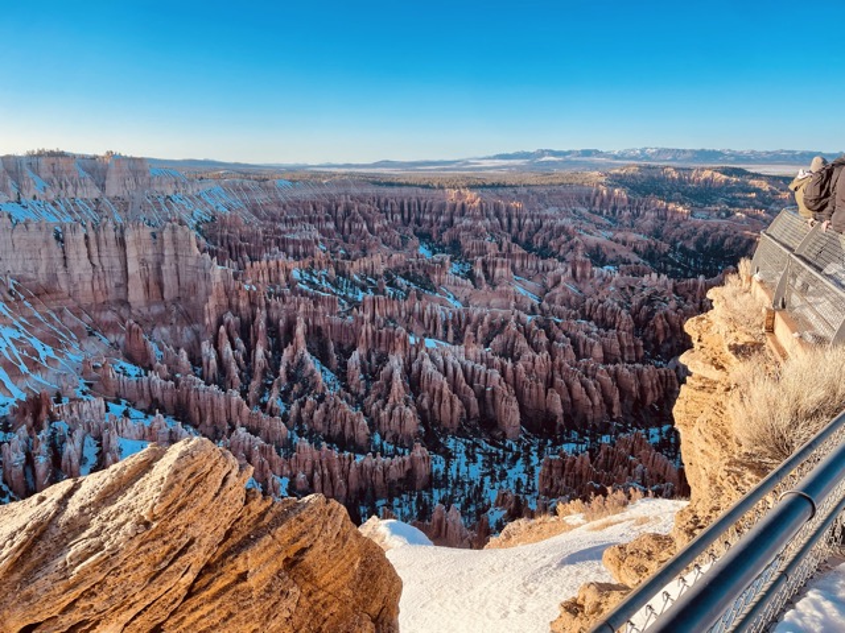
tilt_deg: -14.7
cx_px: 422
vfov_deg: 54.9
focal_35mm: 25
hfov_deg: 69.4
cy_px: 316
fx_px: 610
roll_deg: -0.1
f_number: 1.6
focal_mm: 5.1
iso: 32
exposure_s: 1/1339
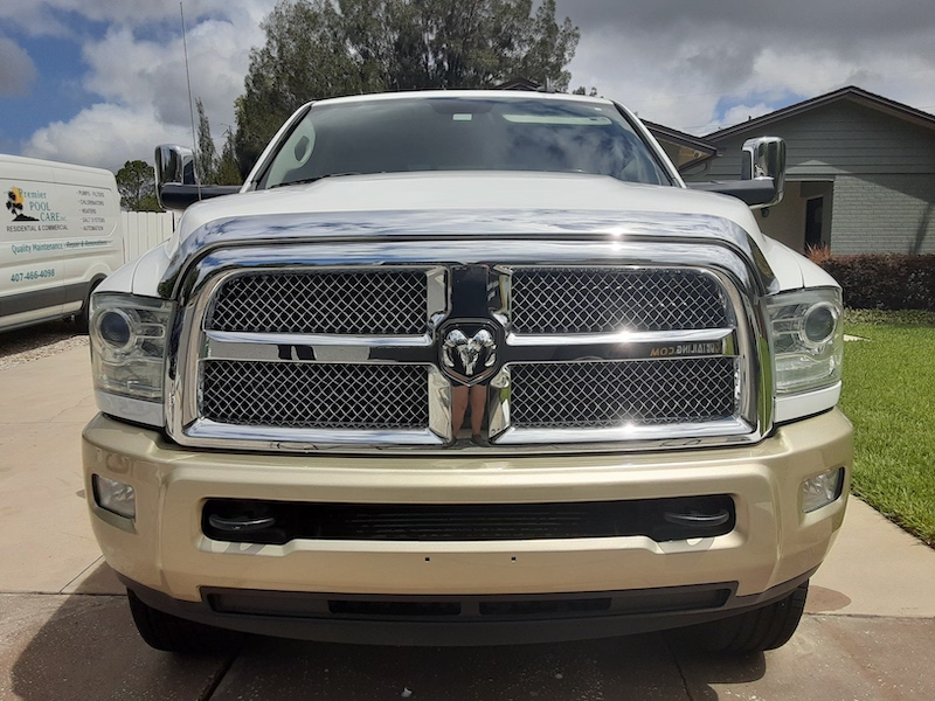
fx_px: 729
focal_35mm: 27
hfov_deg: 65.3
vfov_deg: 51.4
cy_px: 350
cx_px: 468
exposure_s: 1/4167
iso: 40
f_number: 1.9
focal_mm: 2.91
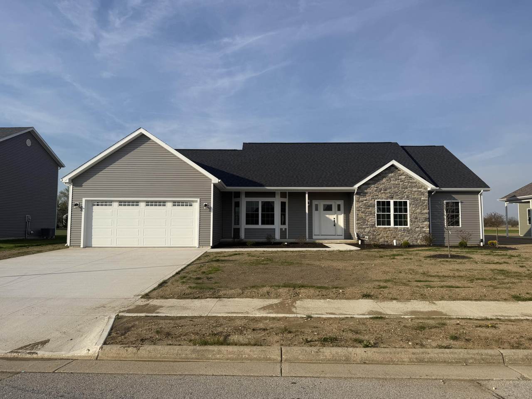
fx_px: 369
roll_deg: -1.4
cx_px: 266
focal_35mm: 24
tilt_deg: +4.3
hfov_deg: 71.6
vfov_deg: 56.8
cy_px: 200
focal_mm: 6.76
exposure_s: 1/6711
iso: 80
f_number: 1.78
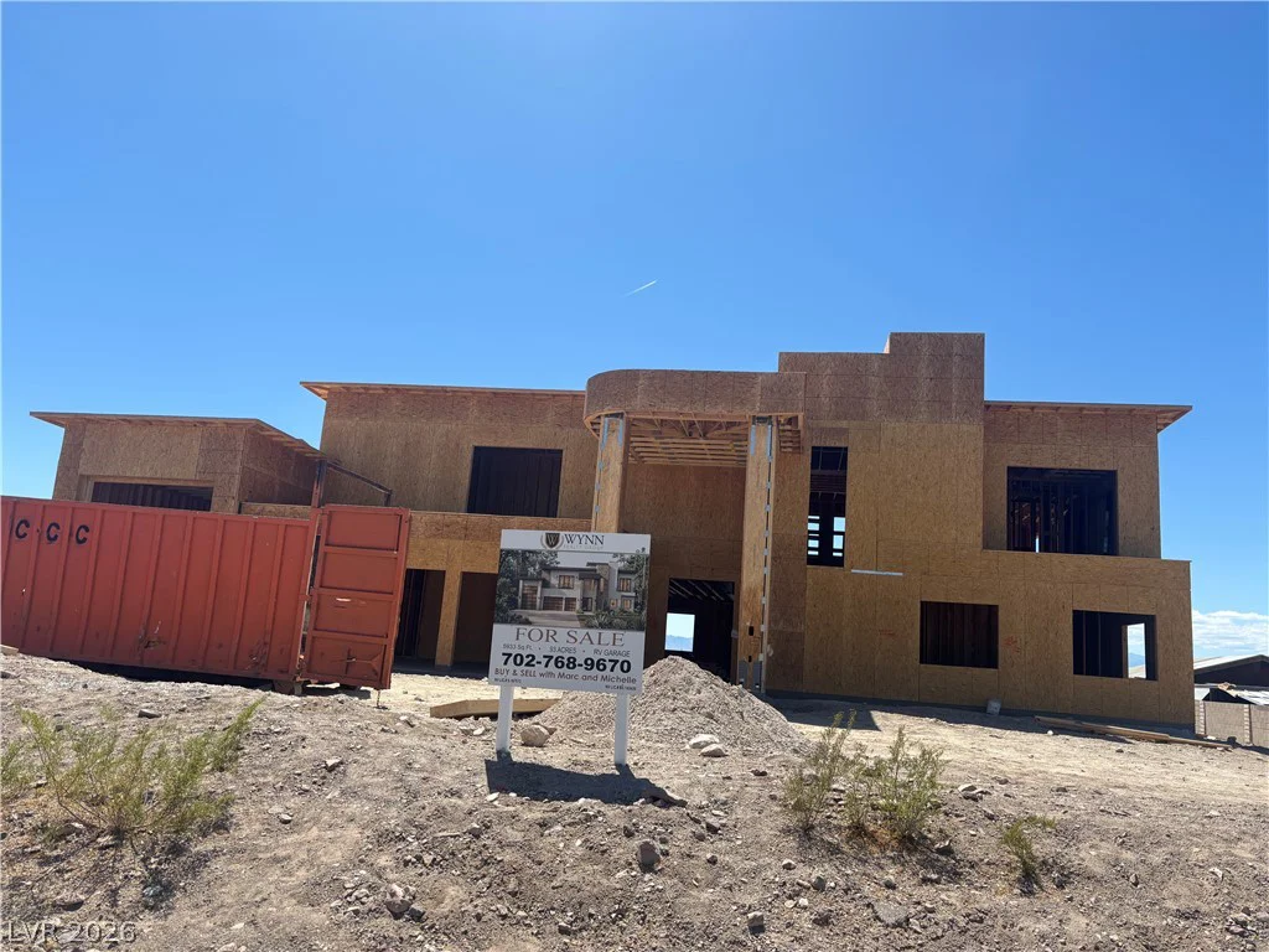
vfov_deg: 53.1
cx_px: 634
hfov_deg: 67.3
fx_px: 953
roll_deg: -4.5
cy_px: 476
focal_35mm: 26
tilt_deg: +10.9
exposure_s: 1/3650
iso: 50
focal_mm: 5.96
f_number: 1.6
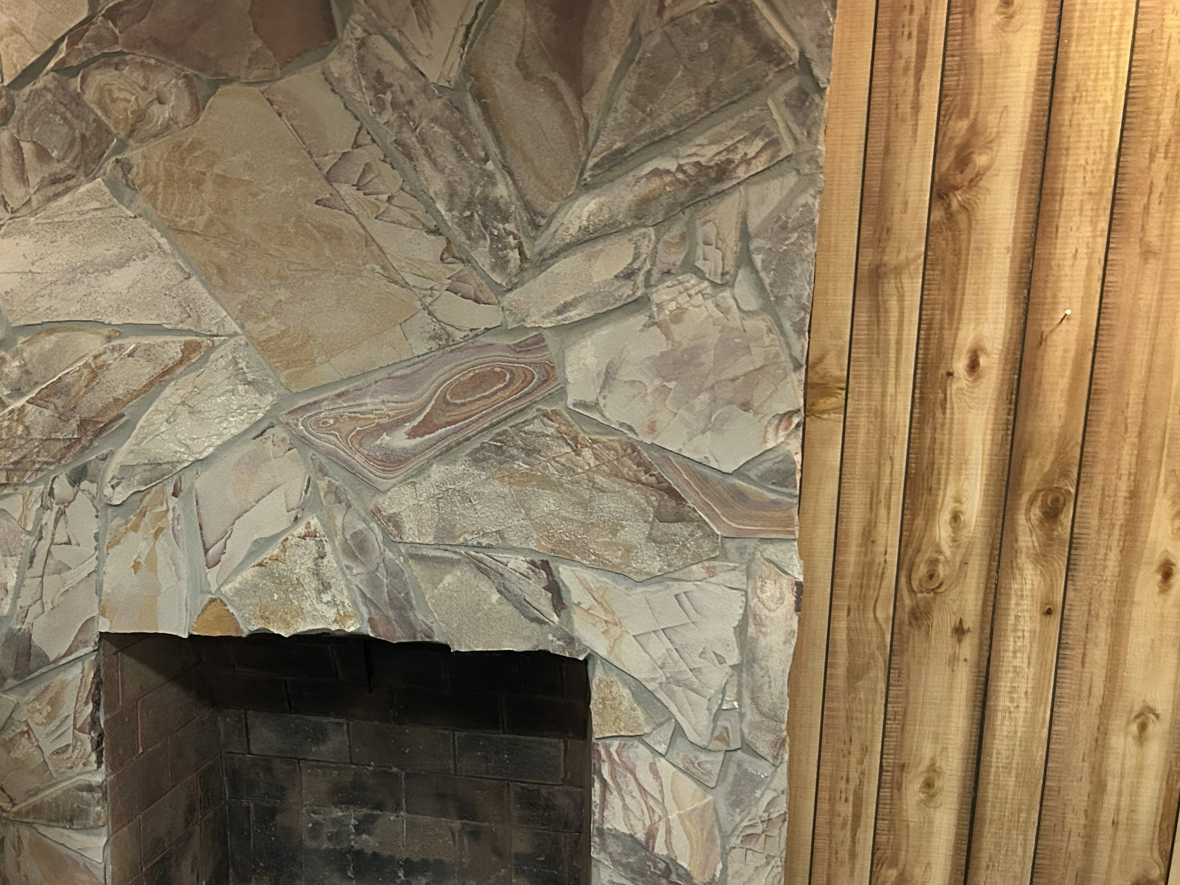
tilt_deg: -15.2
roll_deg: +0.8
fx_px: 1295
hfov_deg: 48.0
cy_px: 548
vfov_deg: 37.5
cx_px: 378
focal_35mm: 38
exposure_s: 1/40
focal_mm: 5.7
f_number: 1.5
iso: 640
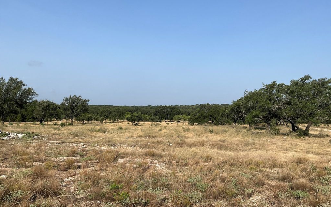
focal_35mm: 31
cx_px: 166
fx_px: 280
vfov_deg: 40.6
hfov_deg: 61.2
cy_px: 99
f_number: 1.8
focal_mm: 3
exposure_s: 1/2538
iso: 25
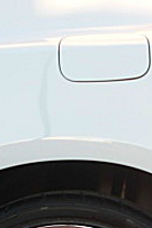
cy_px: 240
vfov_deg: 16.9
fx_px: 749
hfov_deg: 11.5
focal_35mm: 118
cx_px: 147
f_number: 2.8
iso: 50
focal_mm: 6.3
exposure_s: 1/100
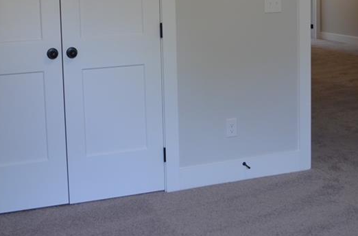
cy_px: 10
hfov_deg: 37.6
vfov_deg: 24.4
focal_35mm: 53
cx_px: 169
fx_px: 526
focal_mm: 18
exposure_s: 1/60
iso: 450
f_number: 4
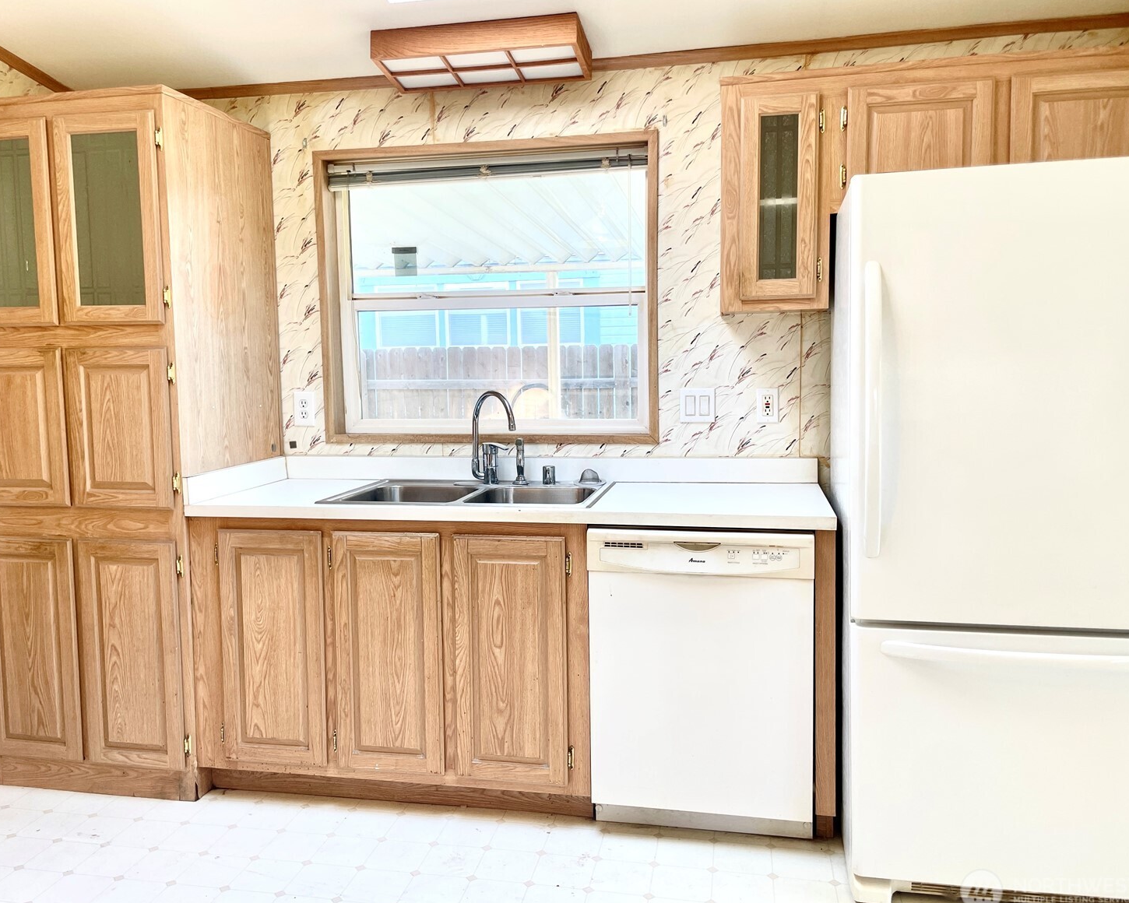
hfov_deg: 62.2
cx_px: 540
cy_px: 455
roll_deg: +1.3
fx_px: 936
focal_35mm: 28
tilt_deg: -4.4
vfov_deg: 51.5
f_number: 1.6
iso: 32
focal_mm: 4.2
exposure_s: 1/129
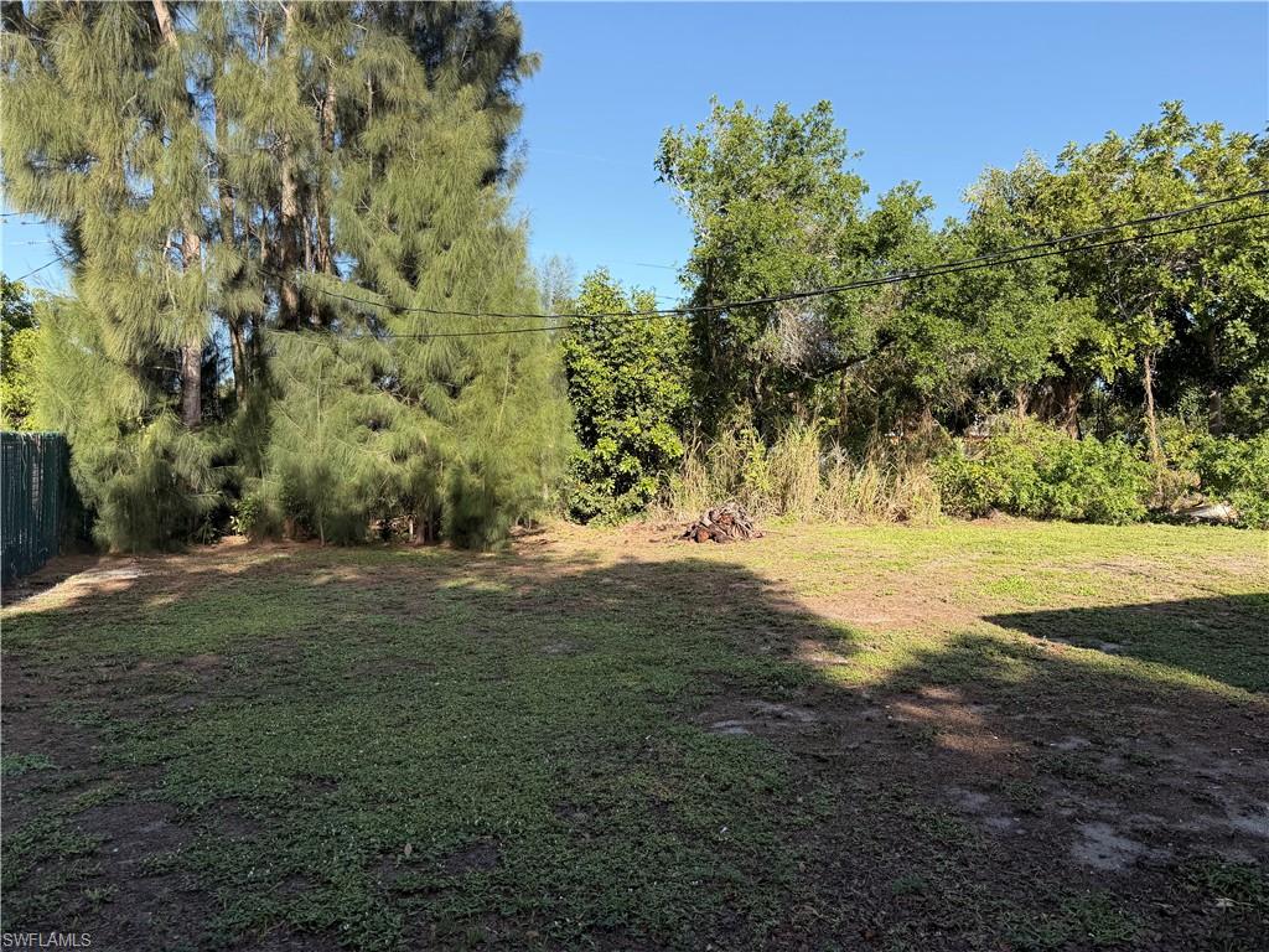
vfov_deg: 56.8
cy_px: 476
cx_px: 634
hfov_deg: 71.6
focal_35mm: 24
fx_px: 880
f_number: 1.78
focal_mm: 6.76
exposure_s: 1/1901
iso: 100
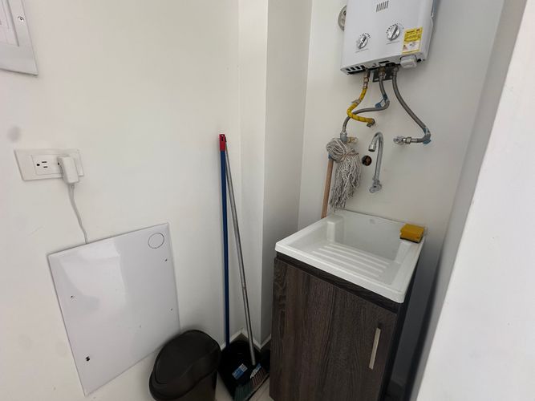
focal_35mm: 14
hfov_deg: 102.1
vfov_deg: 85.7
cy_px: 200
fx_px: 216
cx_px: 268
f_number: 2.2
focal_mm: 2.22
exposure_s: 1/99
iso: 125
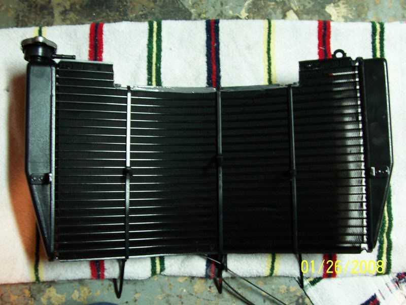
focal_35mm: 37
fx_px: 434
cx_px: 203
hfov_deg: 50.1
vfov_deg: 38.7
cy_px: 152
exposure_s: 1/8
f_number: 2.8
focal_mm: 5.6
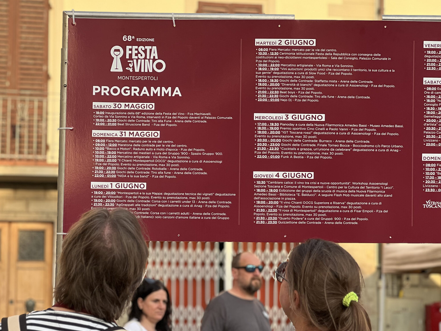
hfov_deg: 19.8
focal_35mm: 99
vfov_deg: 14.9
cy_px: 197
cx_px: 247
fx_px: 1261
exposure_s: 1/121
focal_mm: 9
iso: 32
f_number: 2.8
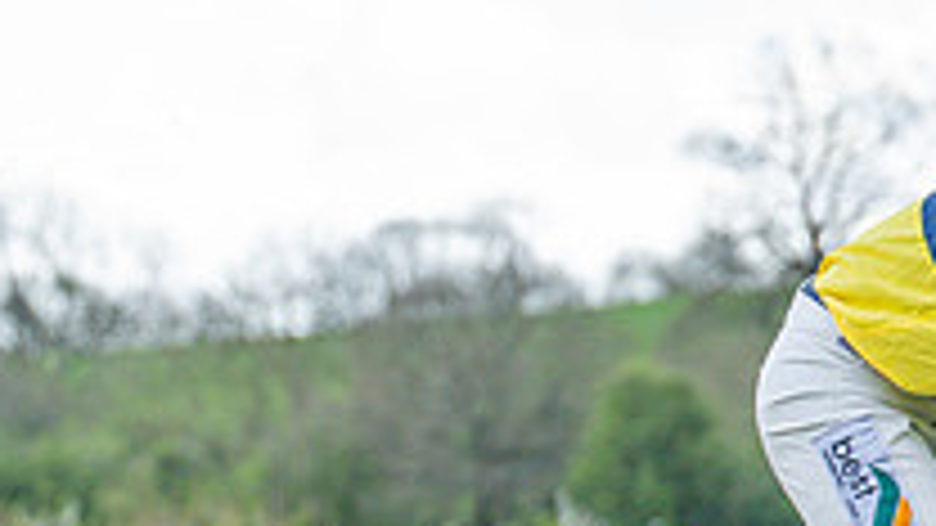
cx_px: 654
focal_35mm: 358
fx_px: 8885
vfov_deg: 3.4
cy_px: 922
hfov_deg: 6.0
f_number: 2.8
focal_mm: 70
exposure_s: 1/1000
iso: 400
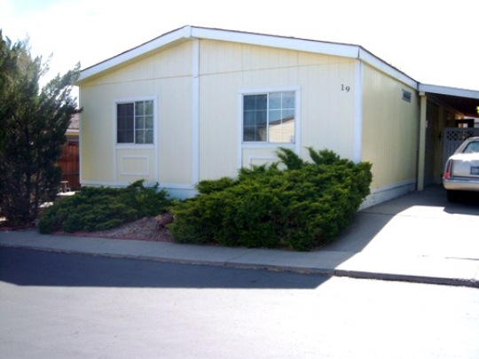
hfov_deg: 51.4
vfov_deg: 39.7
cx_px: 240
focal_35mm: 36
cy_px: 180
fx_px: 498
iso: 80
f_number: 4.8
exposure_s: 1/500
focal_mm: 7.5
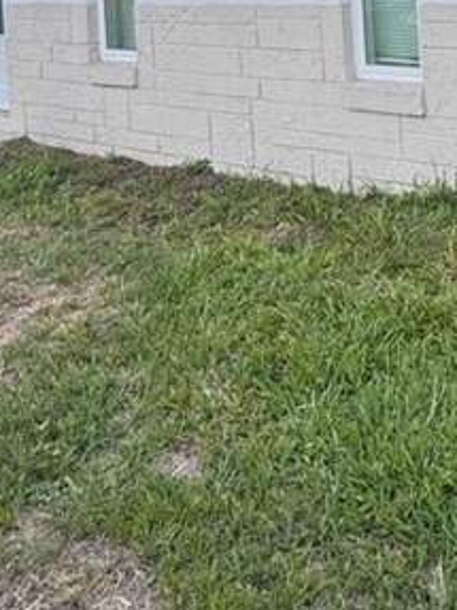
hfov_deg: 26.0
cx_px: 495
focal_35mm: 52
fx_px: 916
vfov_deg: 32.0
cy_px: -81
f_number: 2.2
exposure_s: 1/399
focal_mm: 2.22
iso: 40
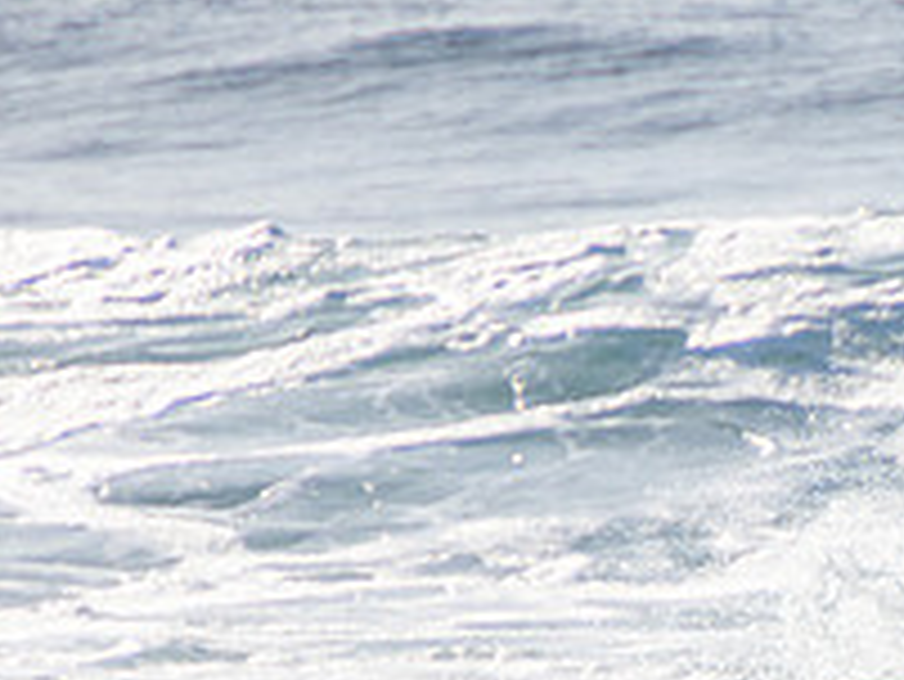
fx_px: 43403
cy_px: 813
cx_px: 904
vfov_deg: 0.9
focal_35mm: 1661
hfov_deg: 1.2
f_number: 5.6
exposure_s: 1/2000
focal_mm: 400
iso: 160
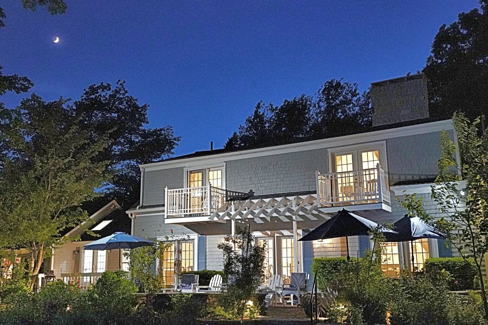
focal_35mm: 37
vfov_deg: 35.9
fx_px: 501
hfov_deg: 51.9
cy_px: 171
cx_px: 233
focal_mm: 30
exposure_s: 1/50
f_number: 4
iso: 12800
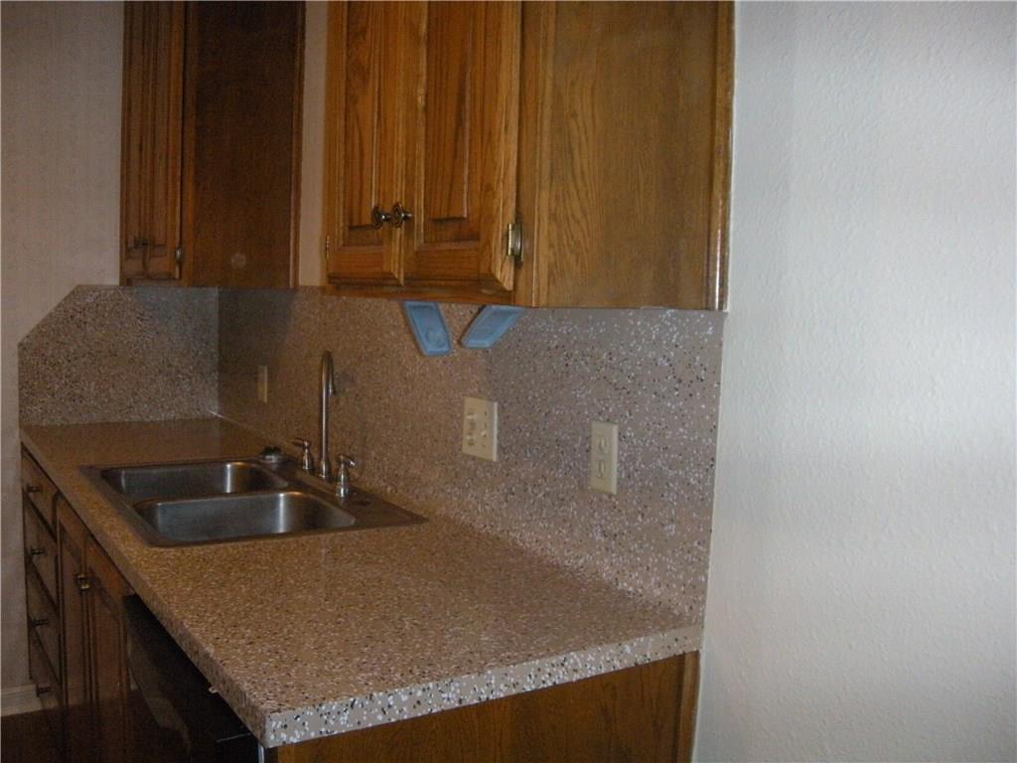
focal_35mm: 35
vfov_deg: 40.7
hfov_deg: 52.6
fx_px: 1028
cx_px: 508
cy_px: 382
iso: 400
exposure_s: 1/60
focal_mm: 5.9
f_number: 3.8
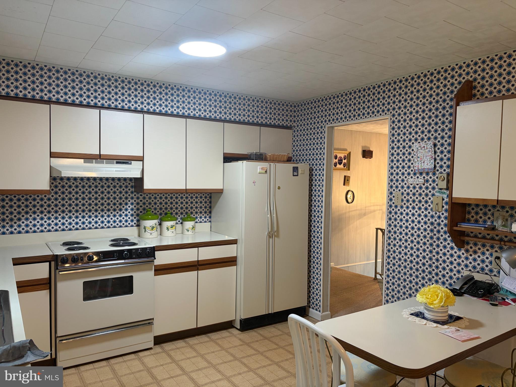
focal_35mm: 26
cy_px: 194
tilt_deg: -2.2
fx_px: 388
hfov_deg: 67.3
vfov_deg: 53.1
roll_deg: -0.5
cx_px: 258
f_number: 1.6
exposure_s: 1/60
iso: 160
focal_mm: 5.96
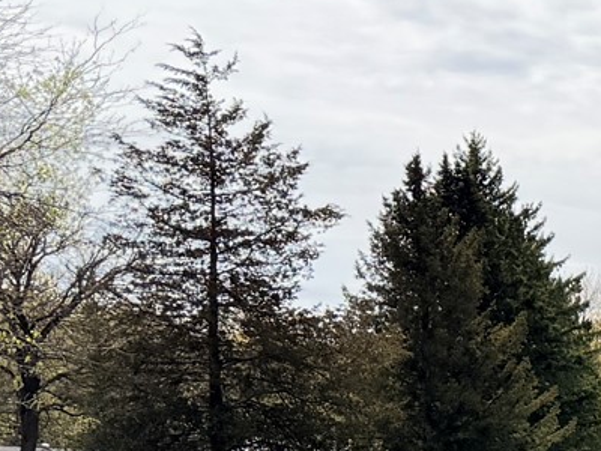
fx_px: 2136
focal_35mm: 123
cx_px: 1493
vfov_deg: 11.8
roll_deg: +0.5
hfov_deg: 12.3
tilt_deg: -1.5
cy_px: 558
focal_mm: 6.76
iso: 100
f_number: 1.78
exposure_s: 1/4673
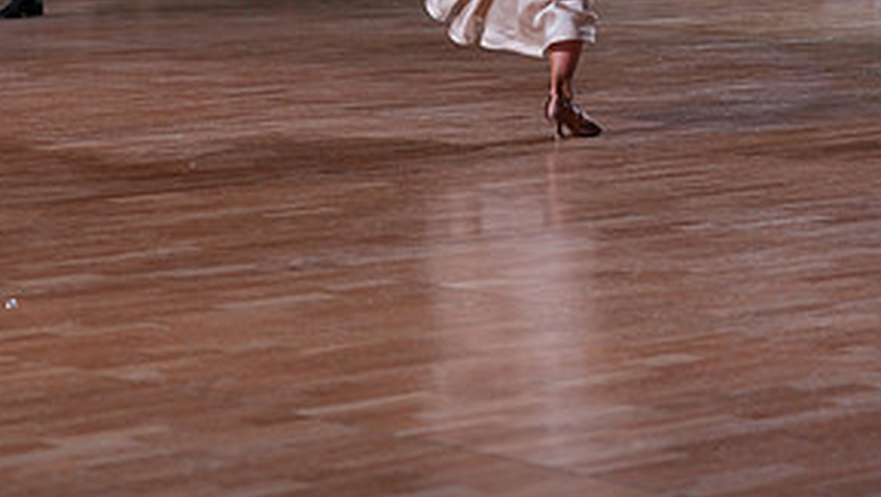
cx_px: 325
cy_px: -220
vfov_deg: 8.1
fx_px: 3436
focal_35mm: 147
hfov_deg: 14.6
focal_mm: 70
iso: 500
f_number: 3.5
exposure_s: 1/400
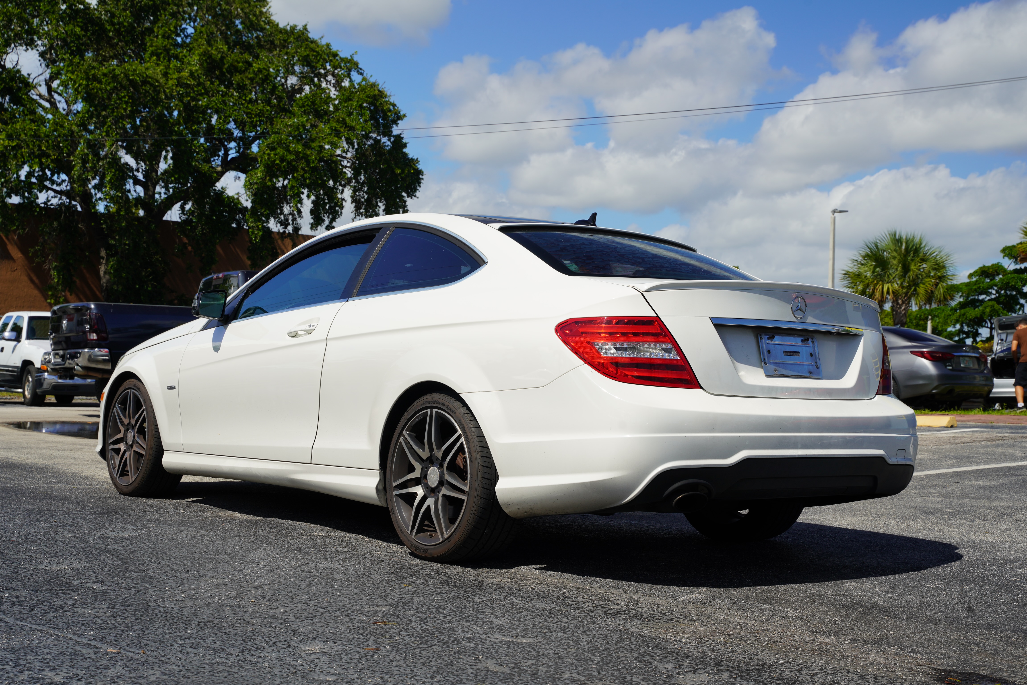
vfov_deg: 27.9
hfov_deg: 40.8
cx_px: 514
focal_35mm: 48
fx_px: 1381
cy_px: 342
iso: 100
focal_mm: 48.4
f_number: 10
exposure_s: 1/160
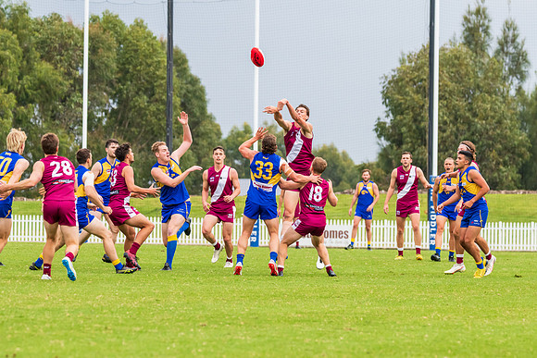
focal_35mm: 279
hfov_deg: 7.4
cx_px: 294
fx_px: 4156
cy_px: 189
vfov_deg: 4.9
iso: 1000
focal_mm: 250
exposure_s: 1/1250
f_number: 9
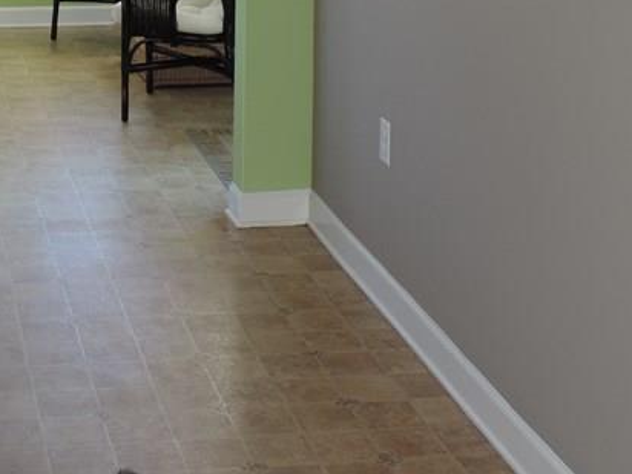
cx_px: -2
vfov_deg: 17.3
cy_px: -64
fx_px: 1497
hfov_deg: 22.9
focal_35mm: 82
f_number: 3.2
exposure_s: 1/50
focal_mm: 5.8
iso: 90
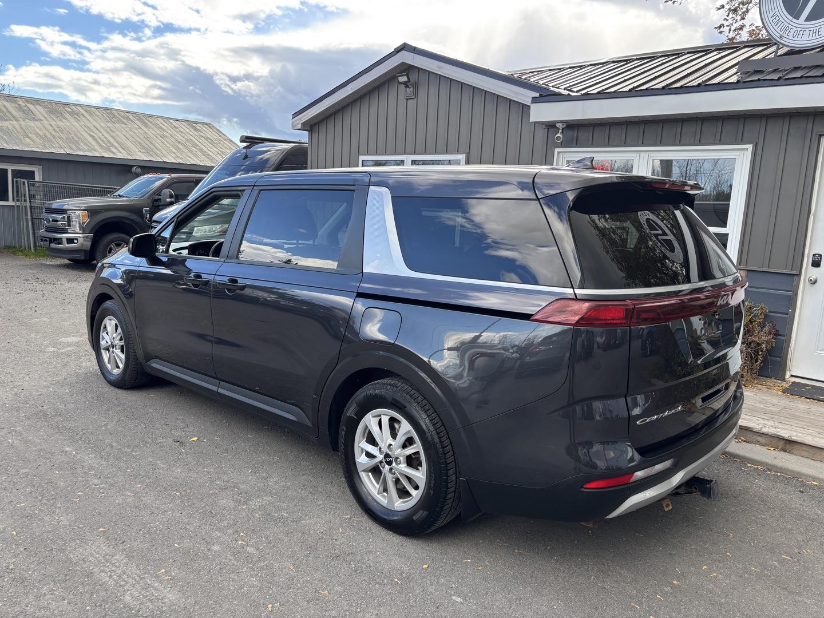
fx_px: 619
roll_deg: -3.7
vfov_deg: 53.1
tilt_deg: -6.6
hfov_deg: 67.3
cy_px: 309
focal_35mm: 26
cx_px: 412
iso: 50
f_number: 1.6
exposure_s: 1/502
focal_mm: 5.96
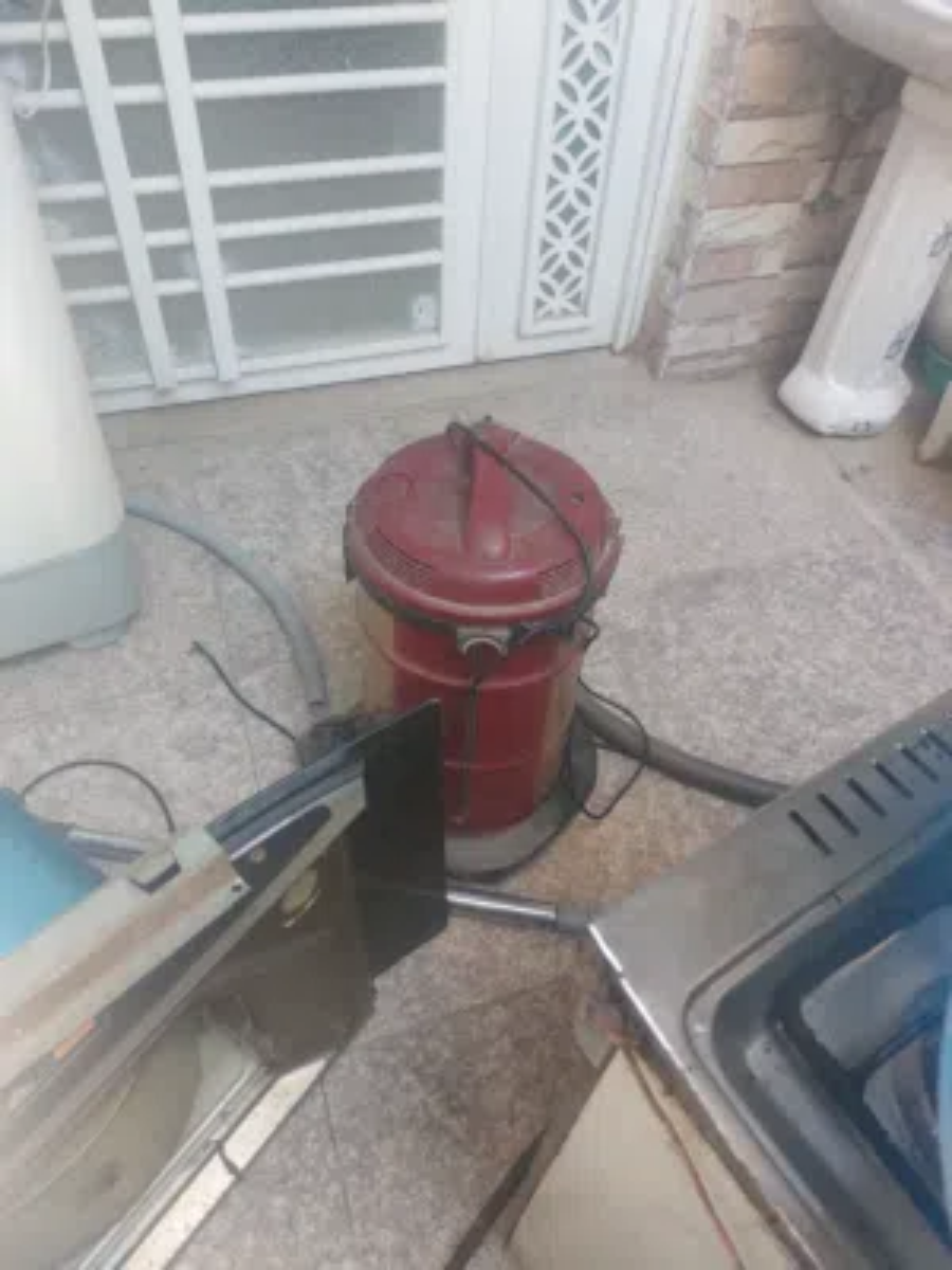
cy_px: 635
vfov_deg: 71.6
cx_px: 476
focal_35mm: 24
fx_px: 880
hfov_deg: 56.8
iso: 125
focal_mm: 5.23
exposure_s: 1/100
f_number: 1.8
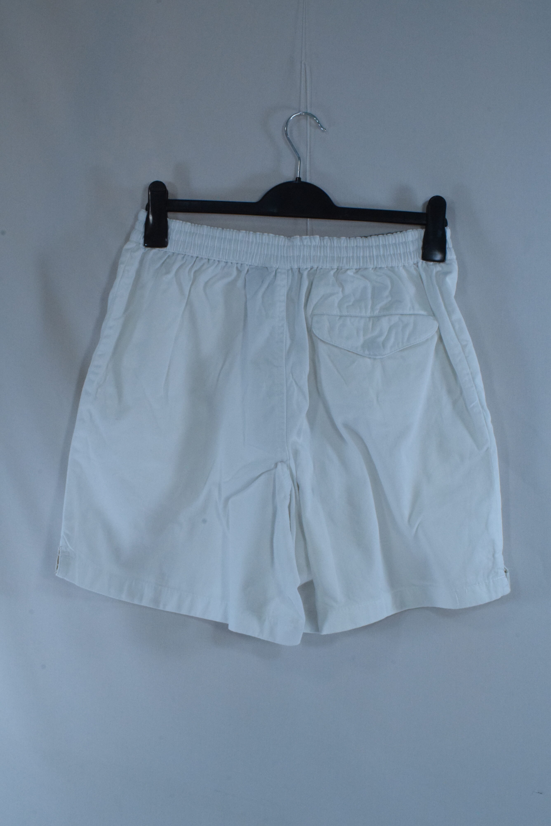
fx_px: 998
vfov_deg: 44.9
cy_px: 413
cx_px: 276
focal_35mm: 44
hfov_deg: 30.9
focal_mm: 29
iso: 3200
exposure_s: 1/160
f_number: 29
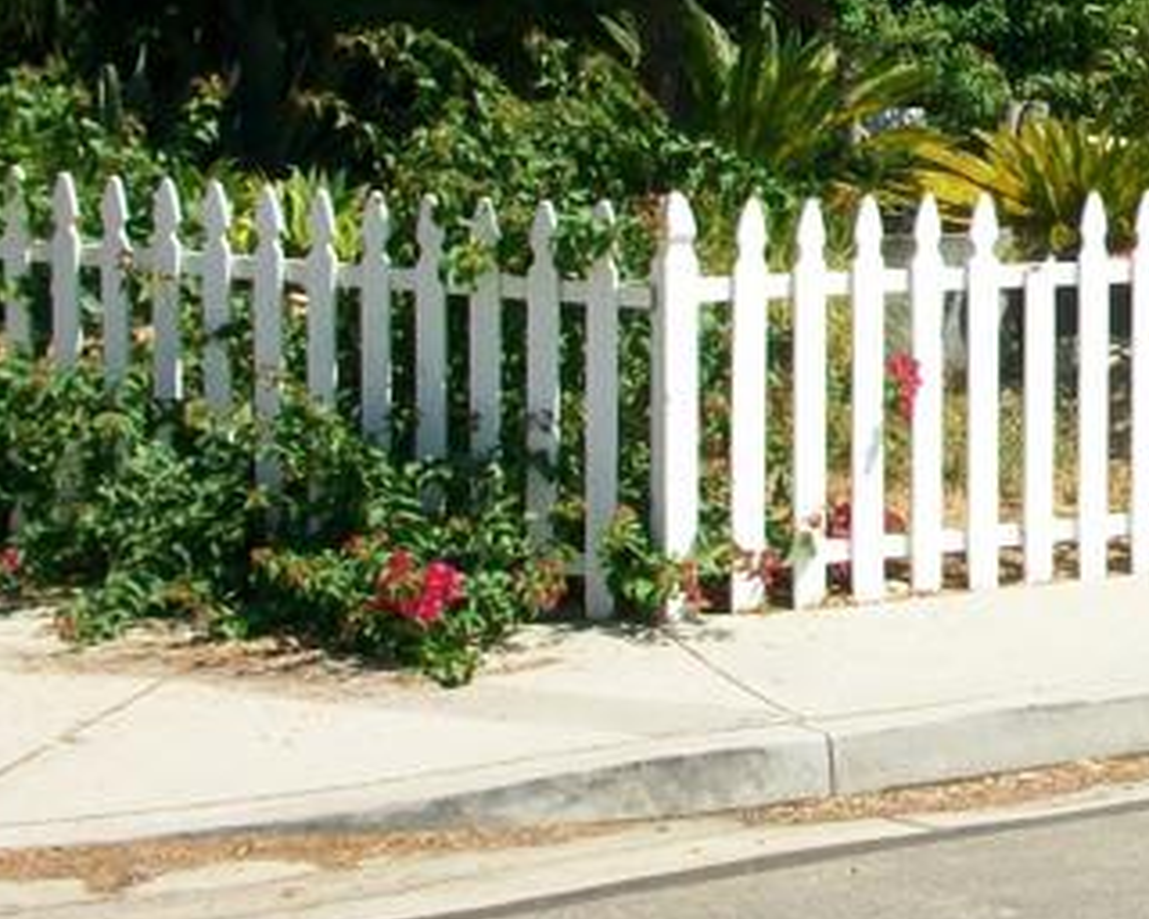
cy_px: 43
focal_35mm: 100
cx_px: 1339
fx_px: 3401
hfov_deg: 18.3
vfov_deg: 15.2
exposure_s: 1/250
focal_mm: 5.7
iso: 64
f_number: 5.5
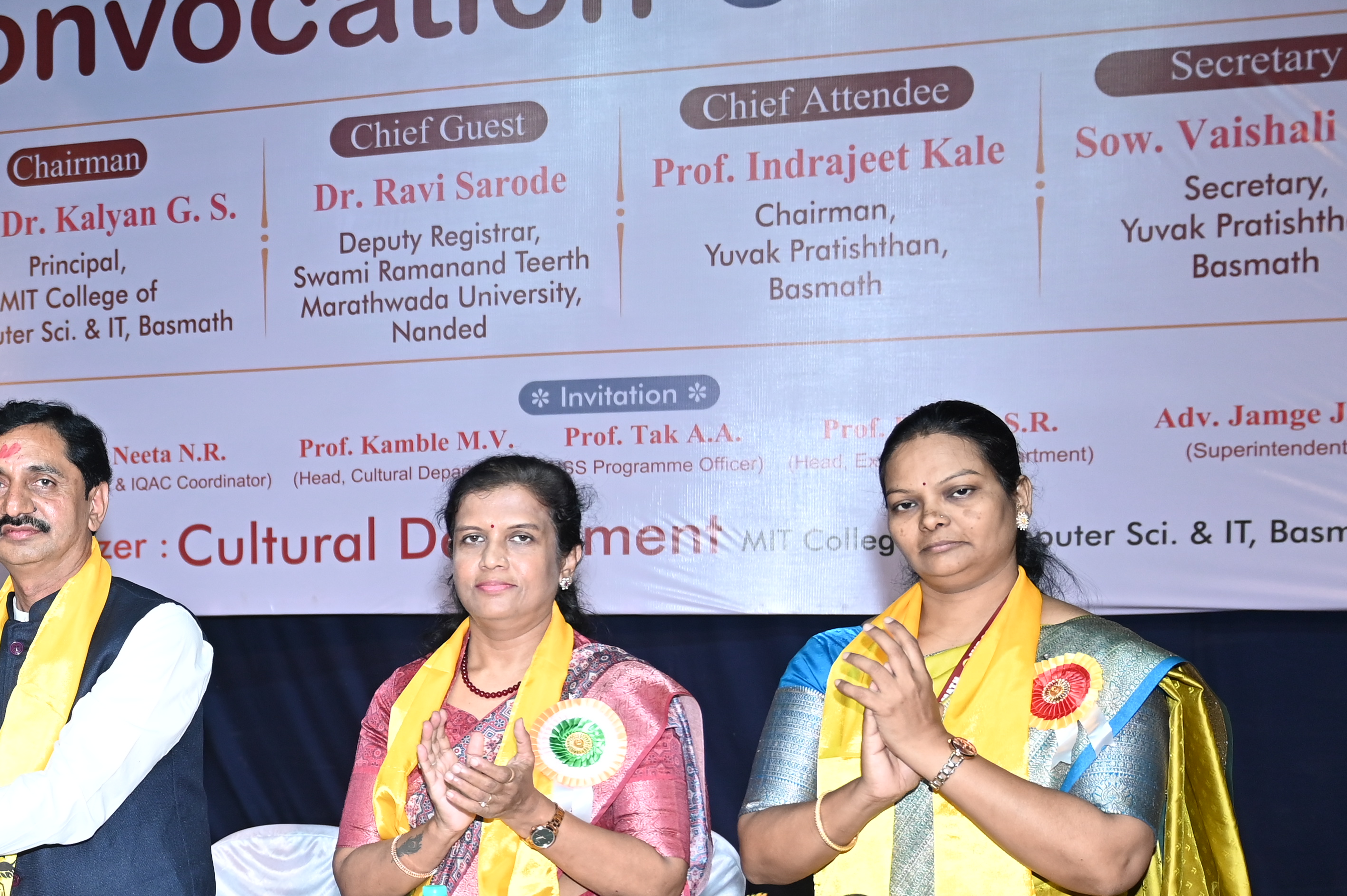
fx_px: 2318
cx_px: 15
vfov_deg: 21.6
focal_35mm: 62
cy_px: 707
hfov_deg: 30.3
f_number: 4
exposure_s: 1/160
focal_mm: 29
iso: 640
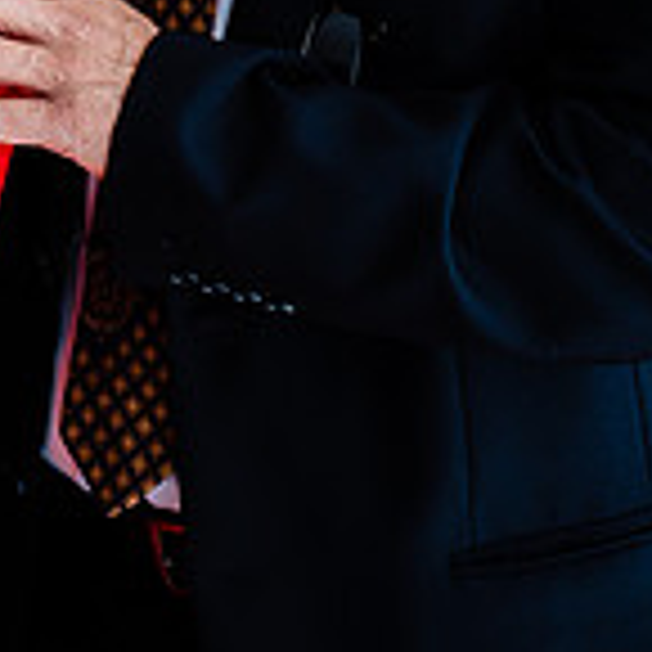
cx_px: -369
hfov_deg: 13.0
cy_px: -196
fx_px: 2685
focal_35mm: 126
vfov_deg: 13.4
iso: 250
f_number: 3.2
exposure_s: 1/320
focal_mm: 37
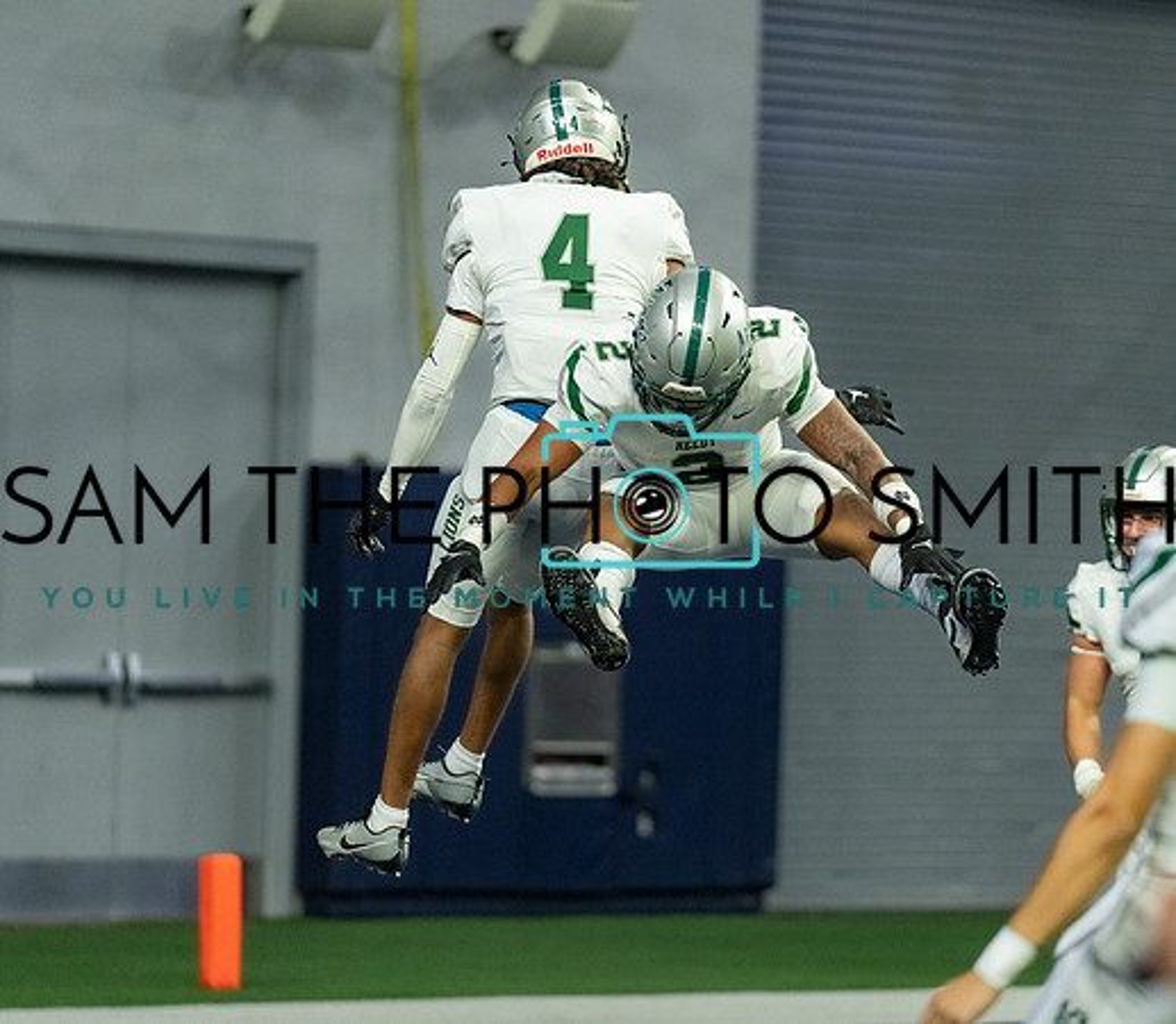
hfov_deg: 7.2
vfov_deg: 6.3
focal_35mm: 260
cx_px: 597
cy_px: 527
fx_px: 9355
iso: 4000
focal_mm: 200
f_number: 2.8
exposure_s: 1/1250
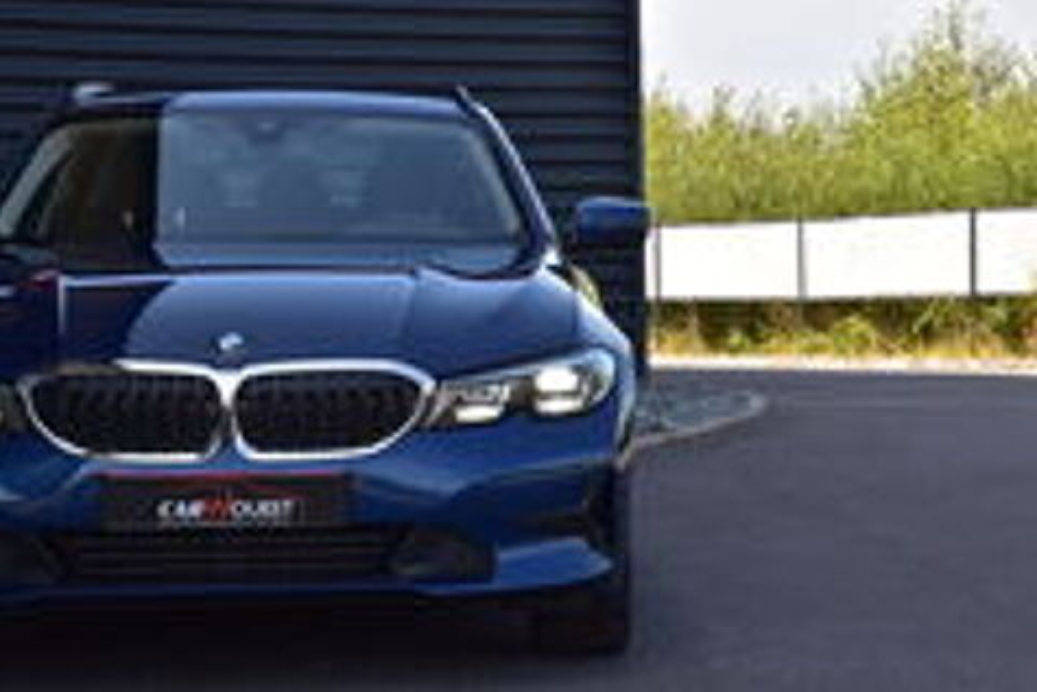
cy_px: 346
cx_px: 520
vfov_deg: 12.9
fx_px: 3054
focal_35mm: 106
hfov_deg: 19.3
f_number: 10
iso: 400
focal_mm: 70
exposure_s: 1/250
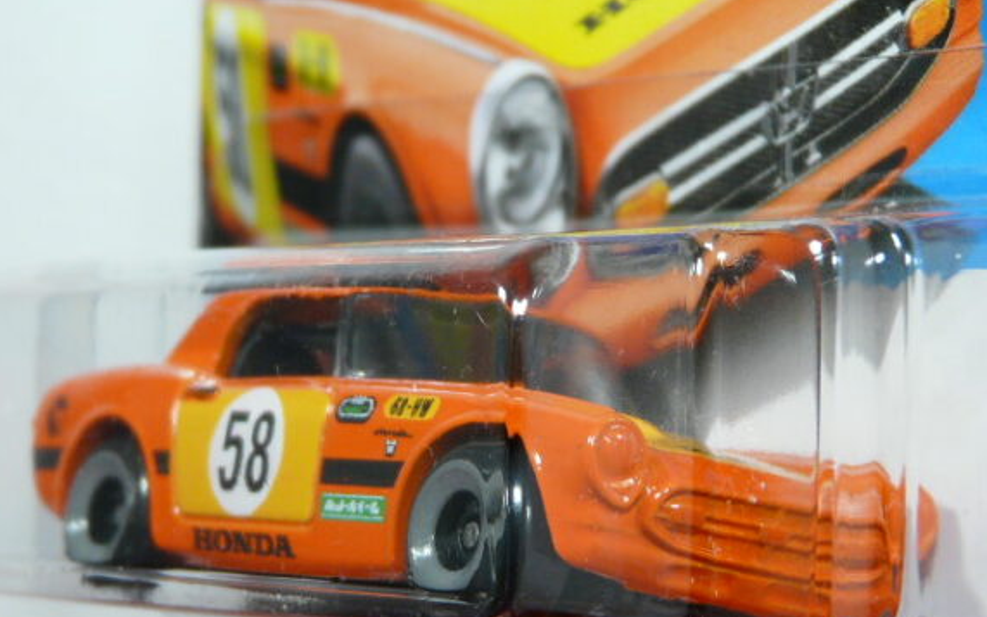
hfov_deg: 15.3
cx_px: 484
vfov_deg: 9.6
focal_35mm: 137
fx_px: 3686
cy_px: 368
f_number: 3.2
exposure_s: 1/50
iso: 125
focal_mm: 12.6
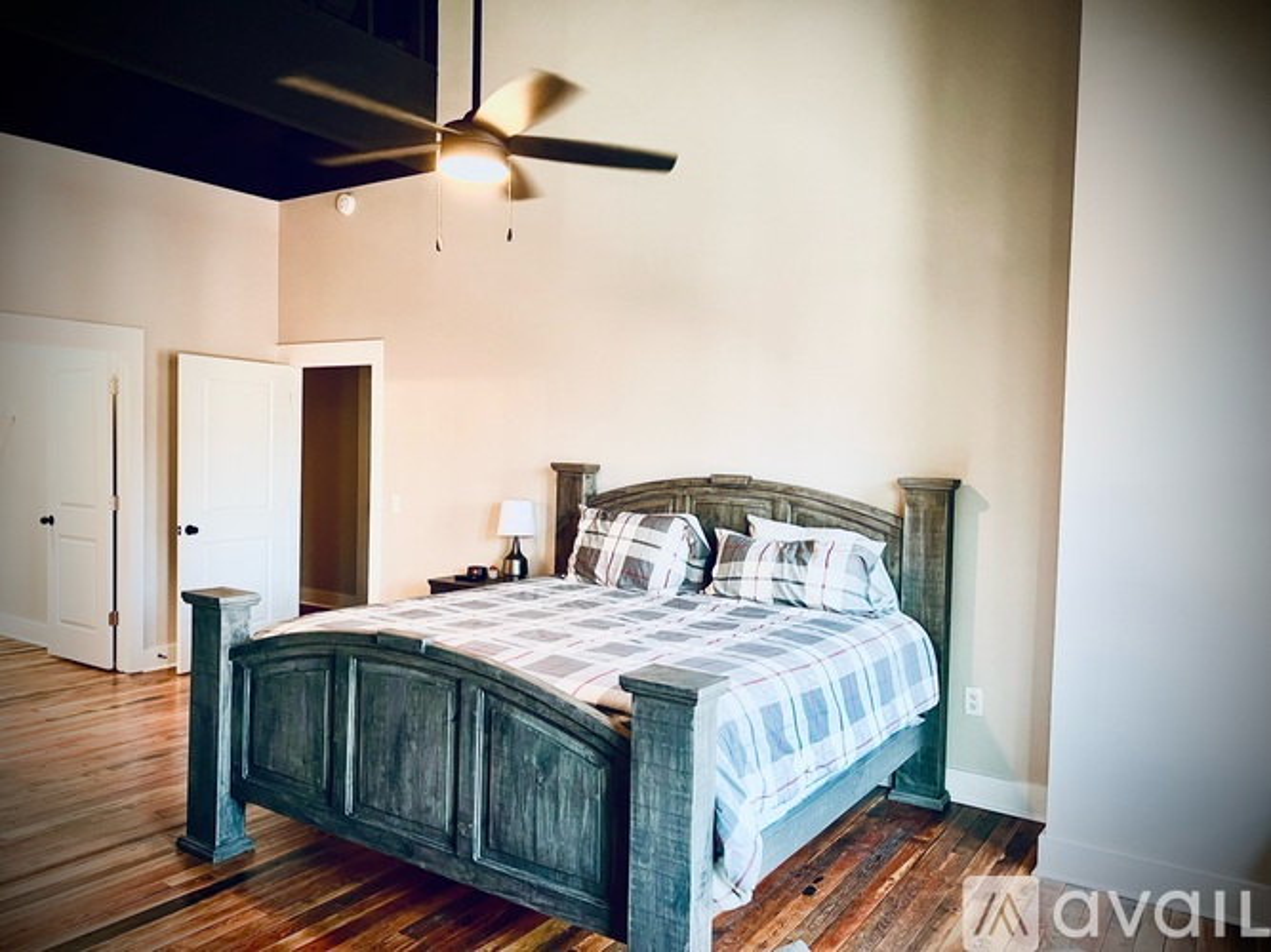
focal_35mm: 26
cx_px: 636
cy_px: 476
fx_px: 954
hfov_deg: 67.3
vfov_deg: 53.0
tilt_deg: -2.5
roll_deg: -2.2
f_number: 1.5
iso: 160
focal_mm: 5.7
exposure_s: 1/60
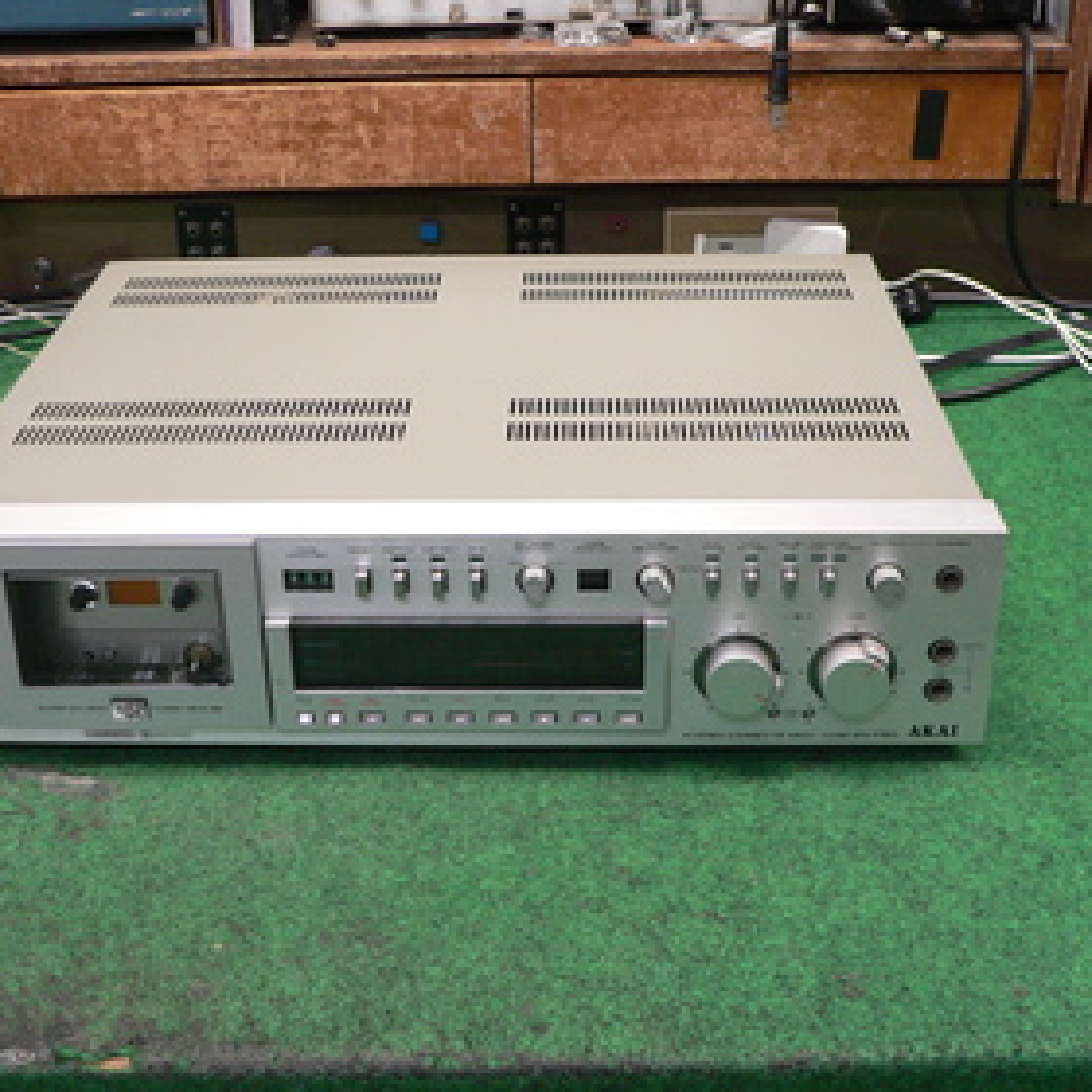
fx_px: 1713
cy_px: 552
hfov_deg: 35.3
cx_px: 515
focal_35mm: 48
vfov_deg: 35.4
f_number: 2.8
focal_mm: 6.7
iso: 200
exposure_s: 1/15
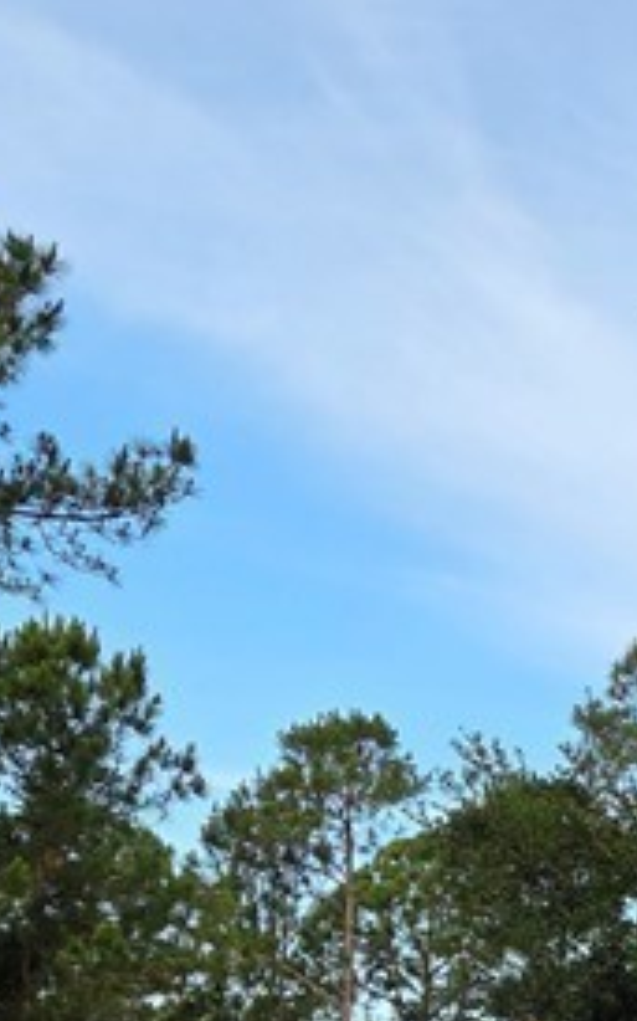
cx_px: 1199
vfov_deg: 21.8
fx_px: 2530
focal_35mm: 91
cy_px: 1069
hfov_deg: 12.8
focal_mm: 5.4
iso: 80
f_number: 1.8
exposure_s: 1/1480
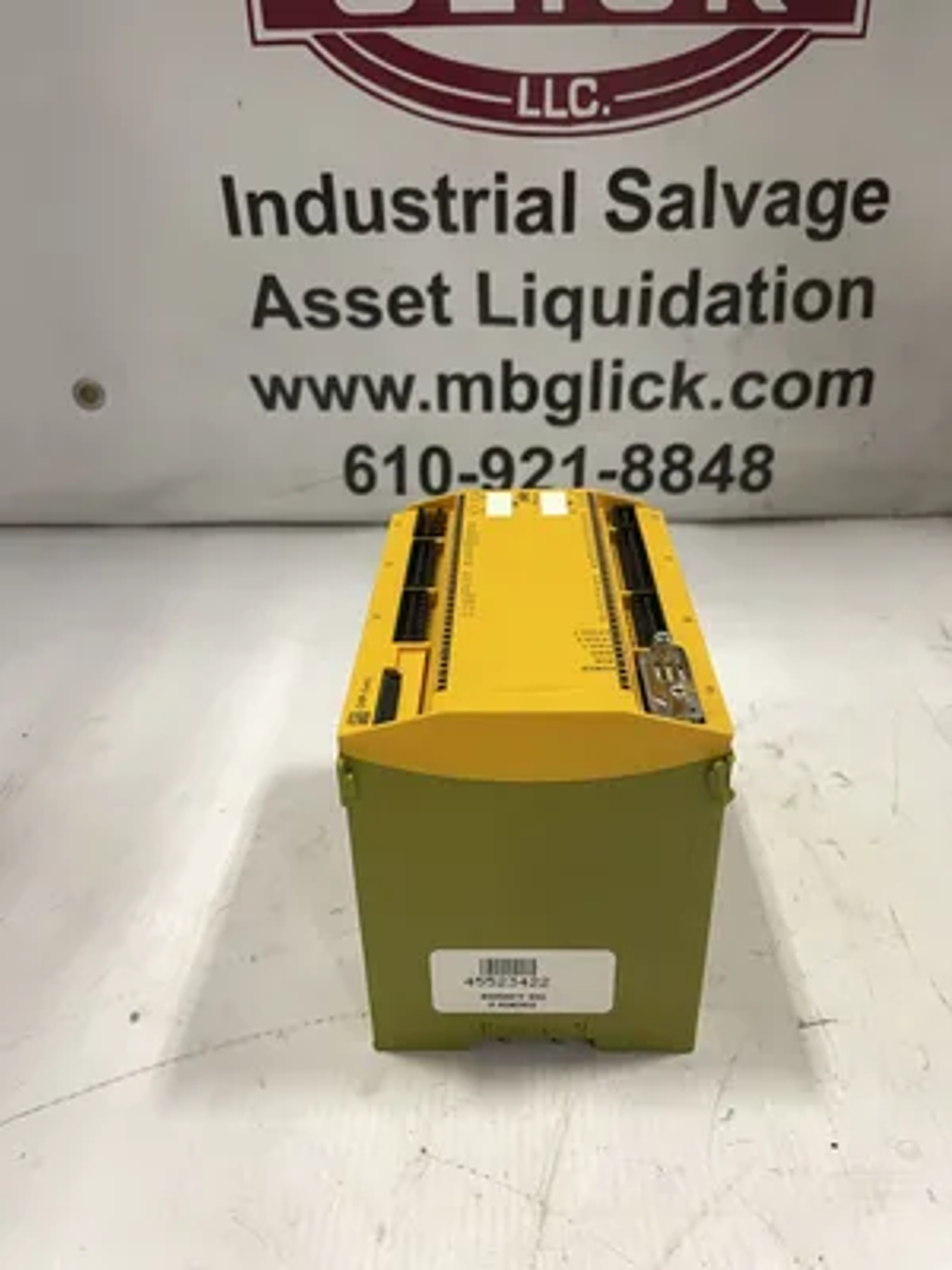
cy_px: 635
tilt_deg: -31.1
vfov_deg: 67.3
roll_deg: -0.3
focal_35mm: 26
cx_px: 476
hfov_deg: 53.1
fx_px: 953
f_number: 1.6
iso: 160
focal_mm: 4.2
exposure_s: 1/60
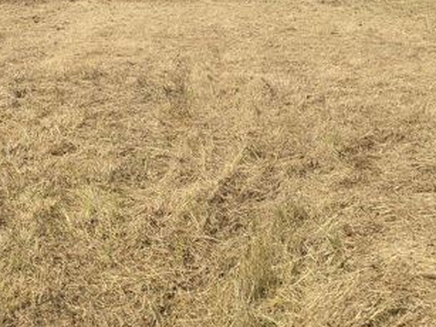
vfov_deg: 22.6
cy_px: -60
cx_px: 104
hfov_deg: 31.6
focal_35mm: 60
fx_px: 755
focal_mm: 6.3
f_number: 1.7
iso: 12
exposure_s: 1/963
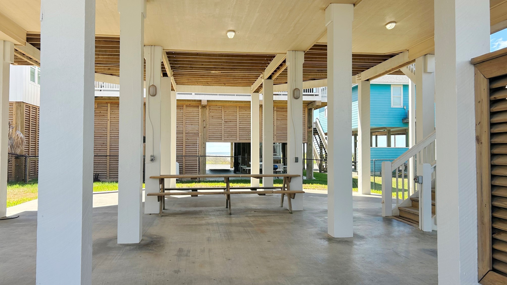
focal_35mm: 29
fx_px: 390
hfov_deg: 66.1
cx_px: 255
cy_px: 138
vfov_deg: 40.2
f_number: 1.5
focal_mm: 5.7
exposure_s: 1/1058
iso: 50
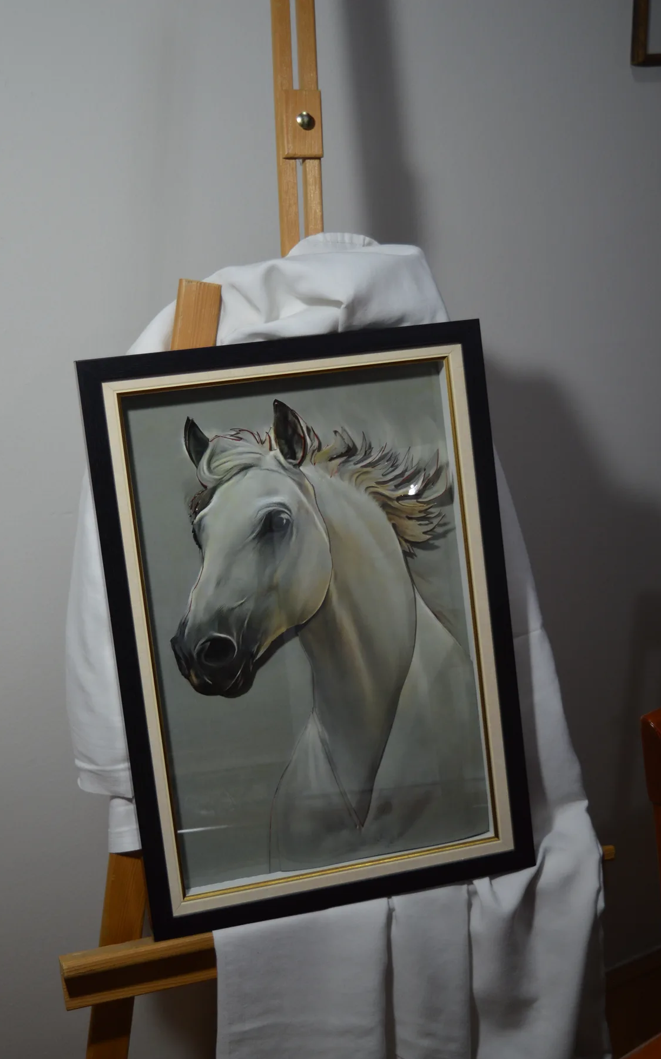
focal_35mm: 49
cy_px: 530
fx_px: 1413
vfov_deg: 41.1
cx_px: 319
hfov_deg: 26.3
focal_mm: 32
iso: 400
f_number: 4.5
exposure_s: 1/40
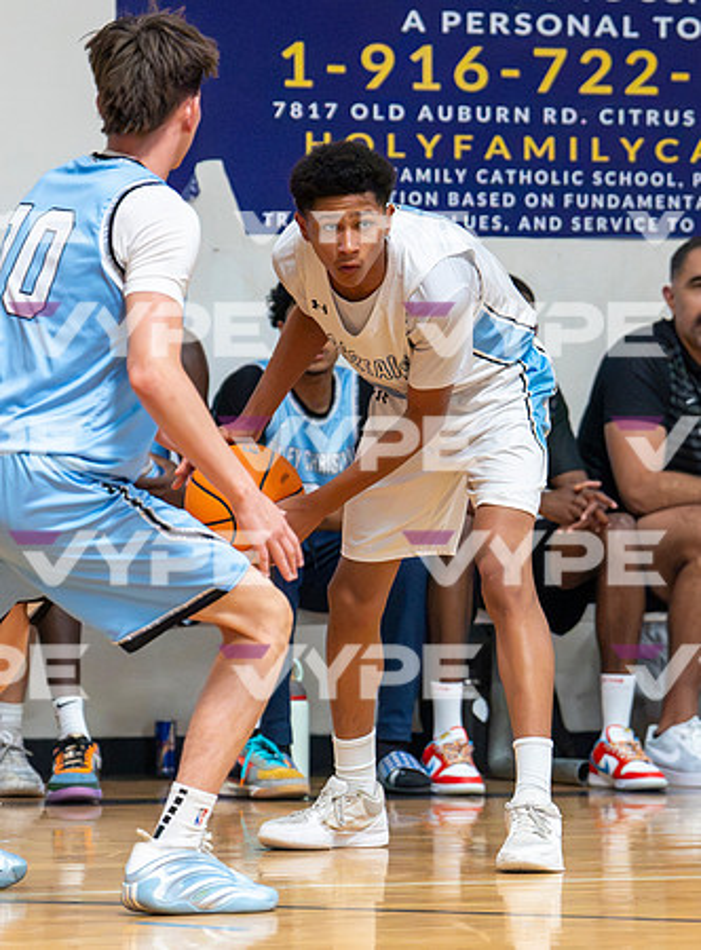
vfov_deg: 7.0
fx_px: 7810
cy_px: 498
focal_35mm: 286
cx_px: 464
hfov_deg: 5.1
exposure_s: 1/1250
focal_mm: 128
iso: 10000
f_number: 3.2
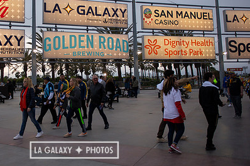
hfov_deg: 52.9
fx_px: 243
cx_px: 74
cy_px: 56
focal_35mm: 35
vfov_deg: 37.4
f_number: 2.8
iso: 400
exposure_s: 1/1000
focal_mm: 24
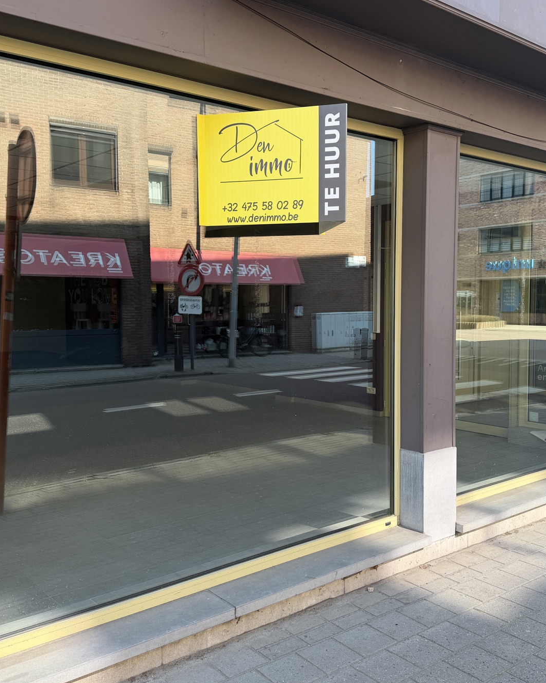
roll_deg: -0.1
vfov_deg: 52.8
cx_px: 288
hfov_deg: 43.3
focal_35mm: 34
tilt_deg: -4.5
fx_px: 687
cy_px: 334
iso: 80
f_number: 1.78
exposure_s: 1/403
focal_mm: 6.76
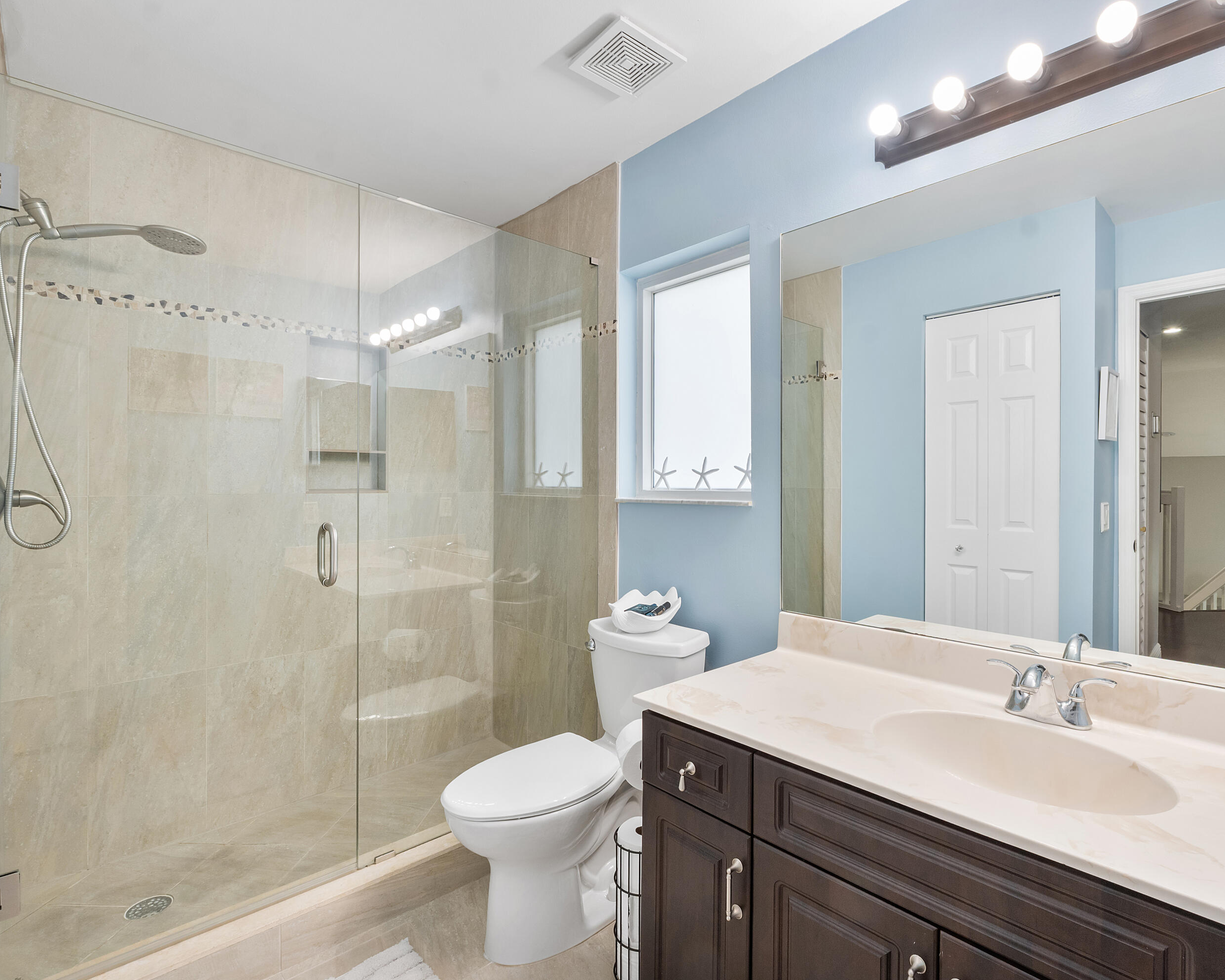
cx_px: 701
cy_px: 493
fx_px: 616
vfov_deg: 77.0
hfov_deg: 89.1
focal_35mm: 17
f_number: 11
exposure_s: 1/10
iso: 160
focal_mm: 10
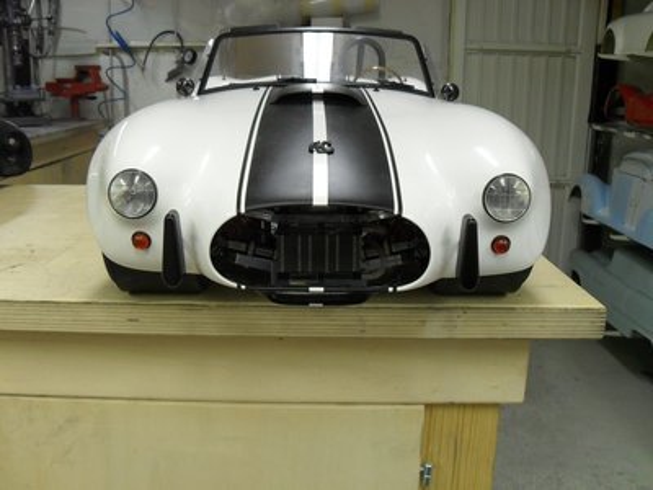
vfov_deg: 40.7
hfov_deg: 52.6
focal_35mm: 35
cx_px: 326
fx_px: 660
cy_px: 245
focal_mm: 6.2
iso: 200
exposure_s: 1/30
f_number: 2.8
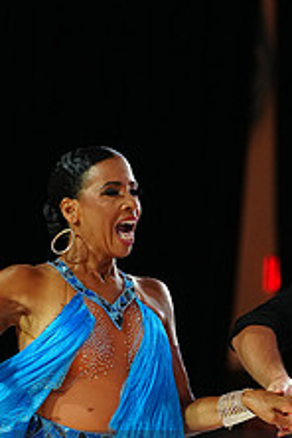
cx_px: 287
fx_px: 6351
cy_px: 497
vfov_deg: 3.9
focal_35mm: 522
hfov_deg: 2.6
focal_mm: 200
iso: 2500
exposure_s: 1/250
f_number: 4
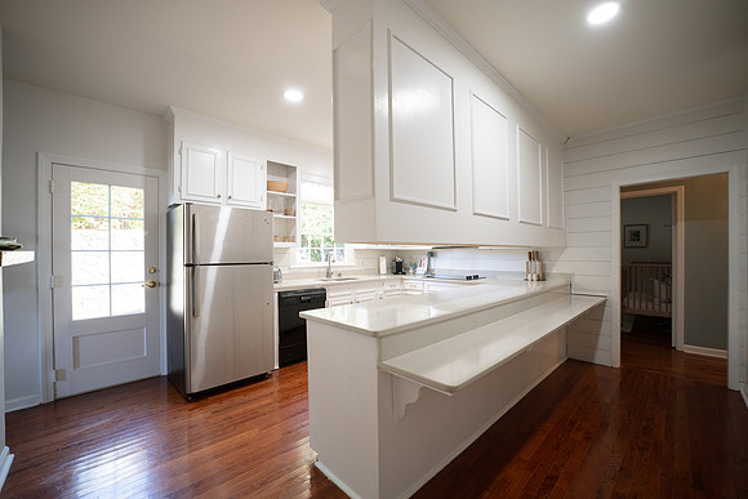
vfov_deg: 81.2
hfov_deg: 104.2
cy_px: 250
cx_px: 374
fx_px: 291
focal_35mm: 14
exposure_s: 1/40
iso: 640
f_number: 5.6
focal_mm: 14
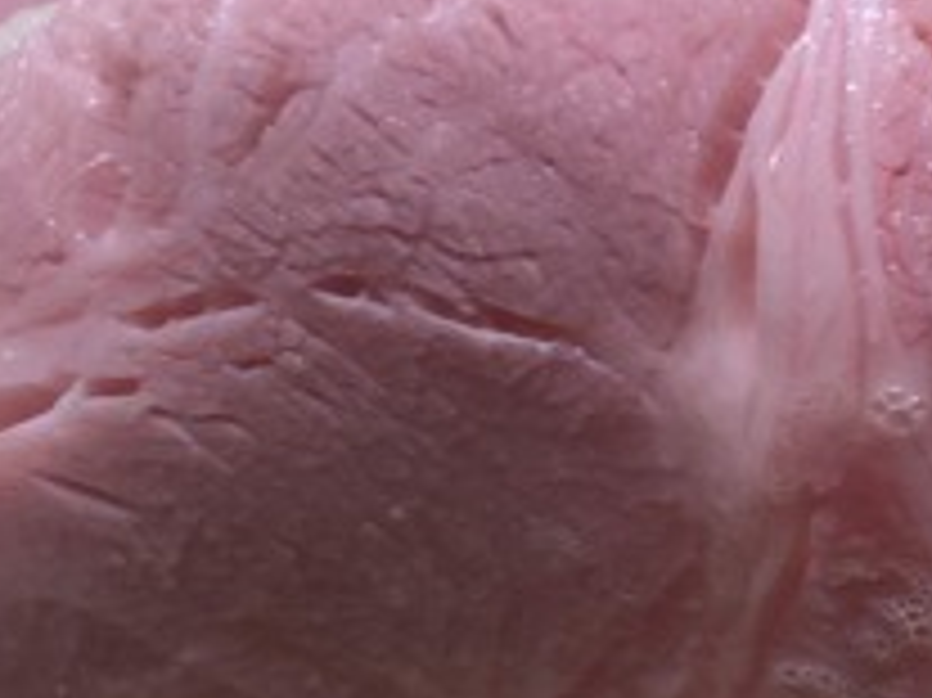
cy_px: 730
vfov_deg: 14.4
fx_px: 2718
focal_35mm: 101
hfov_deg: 18.9
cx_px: 955
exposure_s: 1/60
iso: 25
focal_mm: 4.15
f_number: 2.2
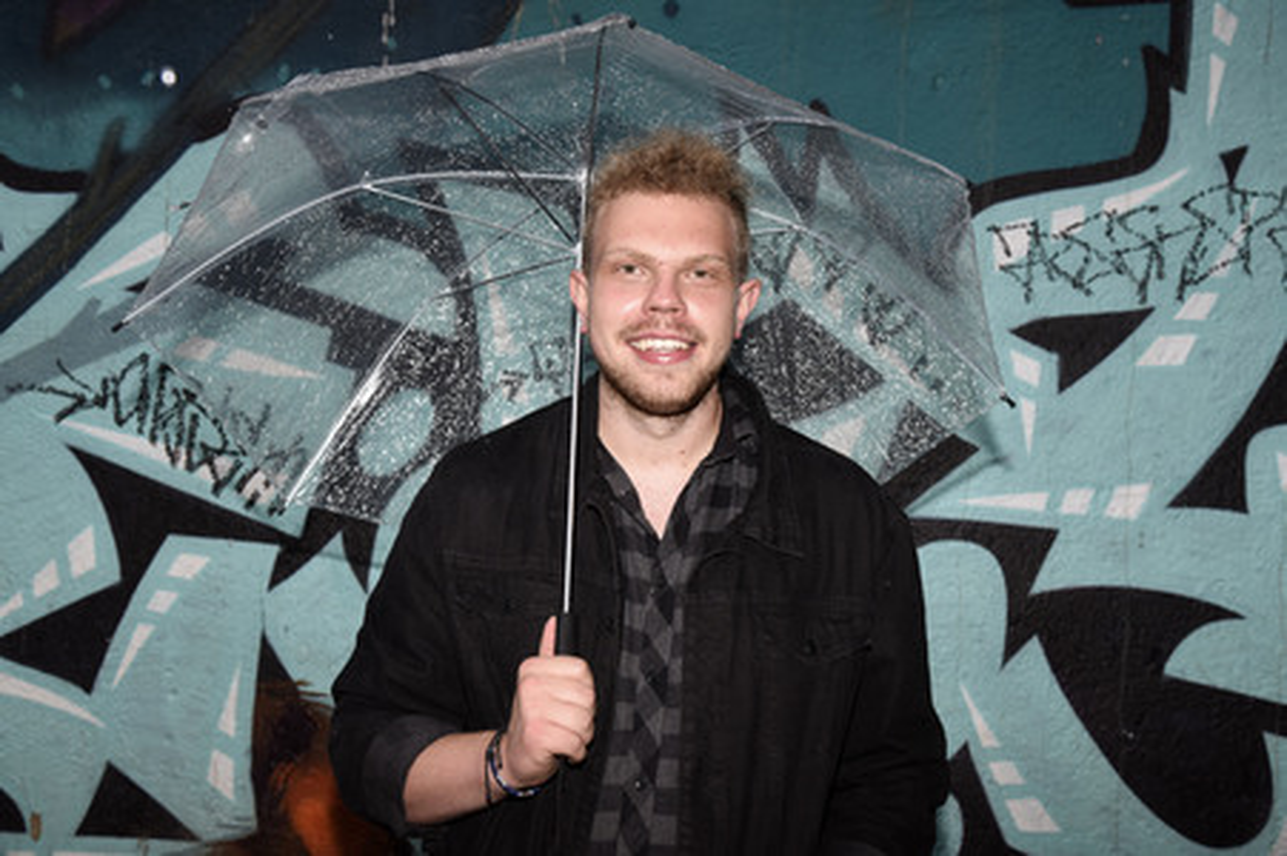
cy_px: 428
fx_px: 1643
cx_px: 644
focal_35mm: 46
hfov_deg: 42.8
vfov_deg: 29.2
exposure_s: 1/60
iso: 1250
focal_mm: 46
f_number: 6.3
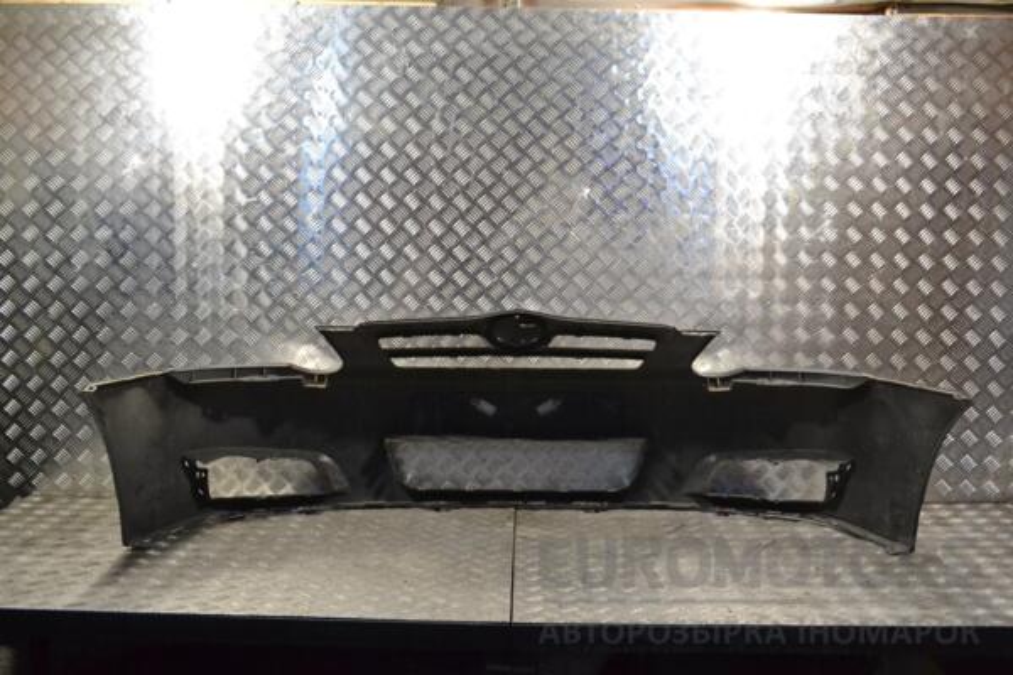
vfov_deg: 34.2
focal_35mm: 39
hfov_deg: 49.6
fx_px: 1097
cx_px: 506
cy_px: 338
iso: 3200
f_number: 8
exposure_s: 1/250
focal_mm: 26
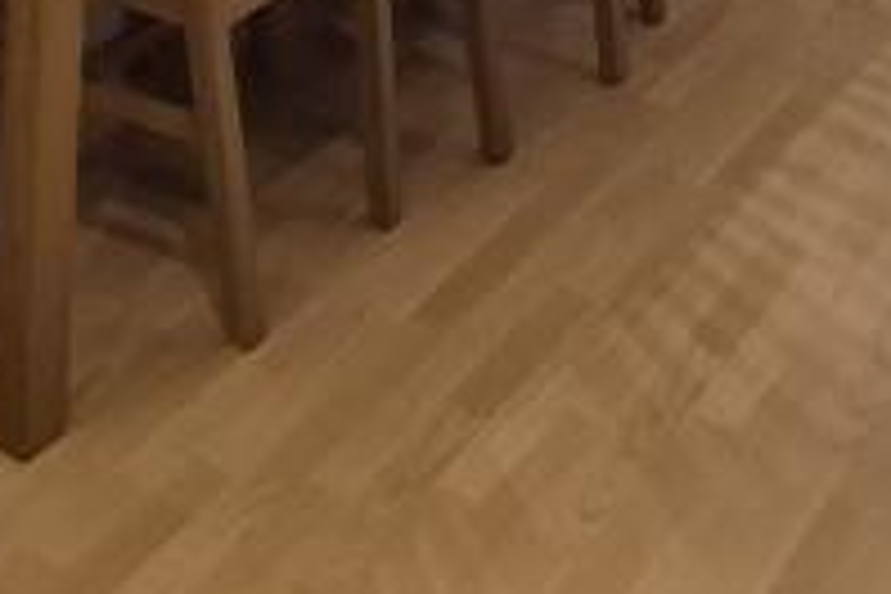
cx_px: 580
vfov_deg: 12.8
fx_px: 1732
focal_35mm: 70
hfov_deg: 28.7
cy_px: -968
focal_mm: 1.74
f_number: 2.2
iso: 125
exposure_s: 1/50
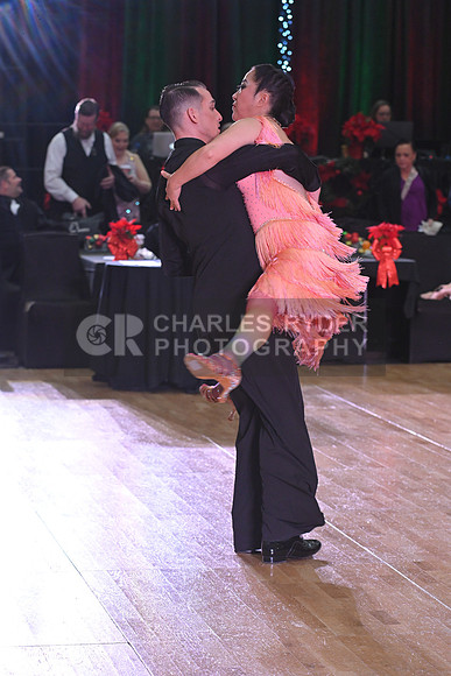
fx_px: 2103
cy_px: 338
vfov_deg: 18.3
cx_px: 226
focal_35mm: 112
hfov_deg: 12.2
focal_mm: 112
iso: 2000
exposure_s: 1/320
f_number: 5
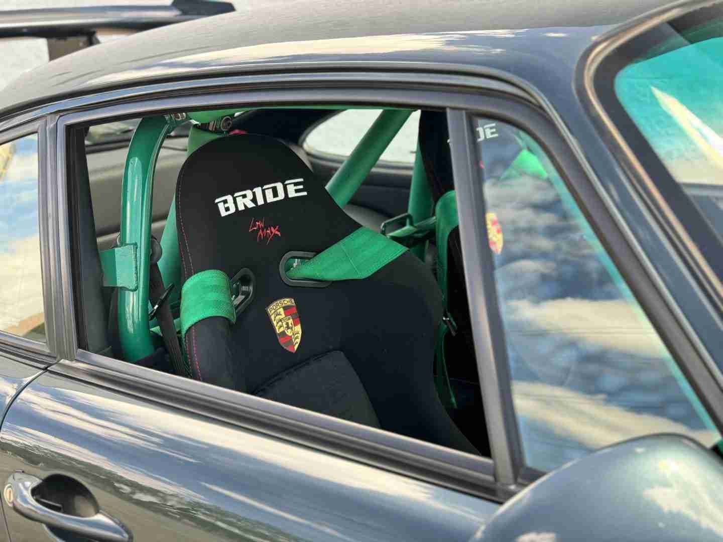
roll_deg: +2.7
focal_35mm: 48
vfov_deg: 30.3
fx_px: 1003
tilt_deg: -15.0
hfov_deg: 39.7
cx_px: 362
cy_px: 271
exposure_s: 1/97
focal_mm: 6.76
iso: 100
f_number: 1.78
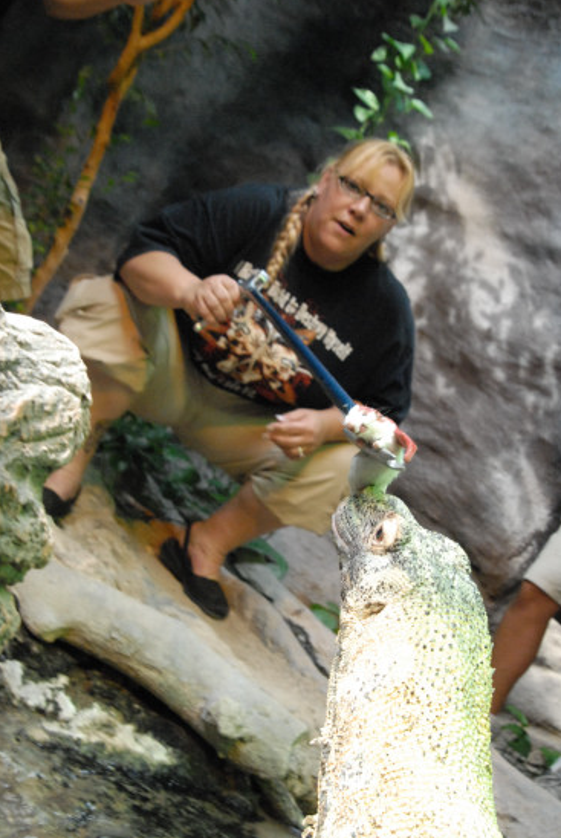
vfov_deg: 42.7
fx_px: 1072
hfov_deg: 29.3
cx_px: 290
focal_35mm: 46
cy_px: 427
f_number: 5.6
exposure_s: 1/125
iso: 1600
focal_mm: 28
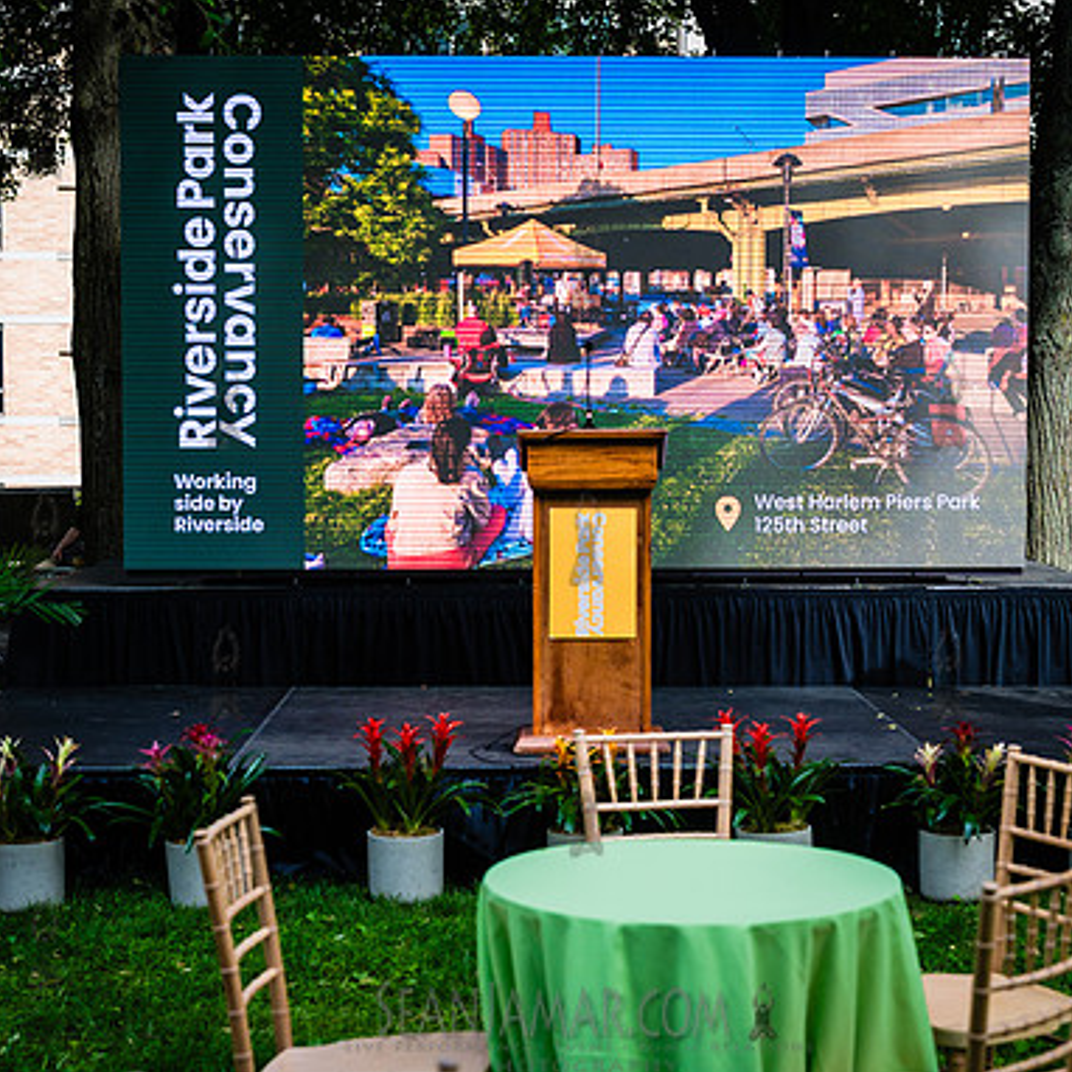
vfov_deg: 26.5
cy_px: 536
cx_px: 584
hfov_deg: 26.5
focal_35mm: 65
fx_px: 2277
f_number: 4
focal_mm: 50
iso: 800
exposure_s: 1/1250
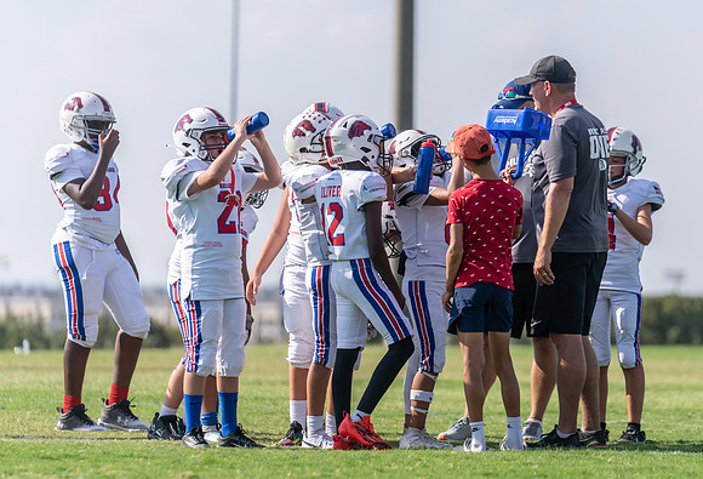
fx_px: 4832
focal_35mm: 246
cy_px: 252
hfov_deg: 8.3
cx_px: 435
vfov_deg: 5.7
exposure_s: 1/1250
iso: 100
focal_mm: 200
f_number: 3.5
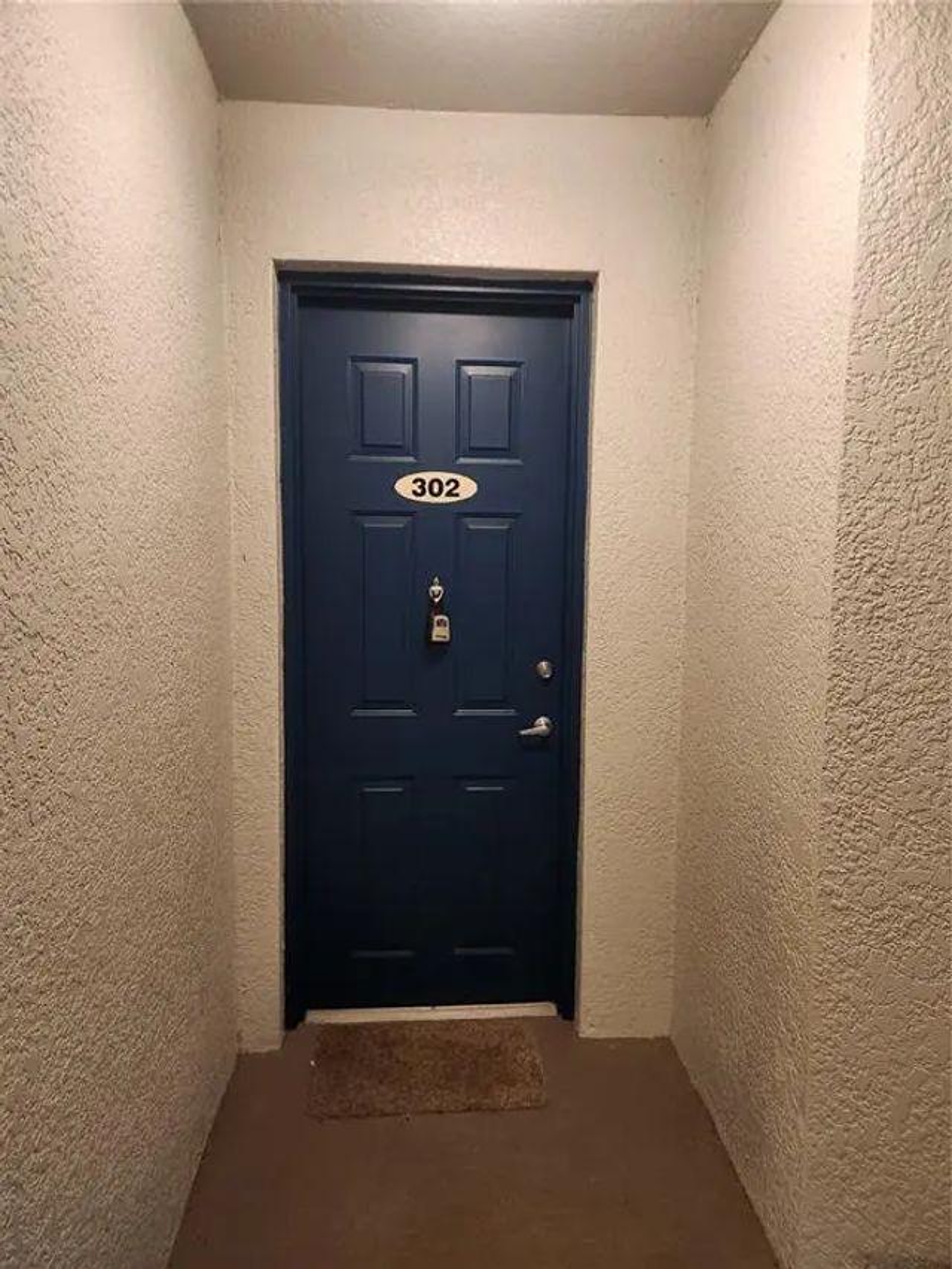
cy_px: 634
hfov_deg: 58.9
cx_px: 476
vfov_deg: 73.9
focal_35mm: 23
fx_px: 843
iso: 800
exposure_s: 1/120
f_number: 1.8
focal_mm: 5.4
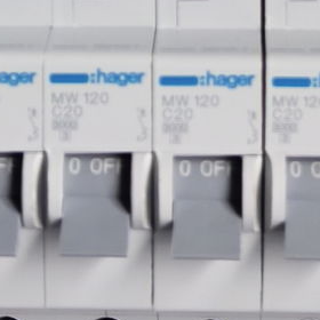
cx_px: 229
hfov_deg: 11.3
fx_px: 1621
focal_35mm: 155
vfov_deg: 10.4
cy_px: -319
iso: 1250
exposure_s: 1/25
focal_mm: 6.18
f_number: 1.65
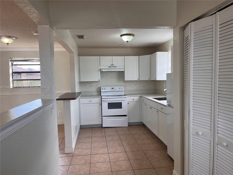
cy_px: 88
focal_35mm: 26
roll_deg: +1.9
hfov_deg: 67.3
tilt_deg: -4.2
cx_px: 116
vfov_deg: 53.1
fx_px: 175
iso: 50
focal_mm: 5.1
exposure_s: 1/163
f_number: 1.6
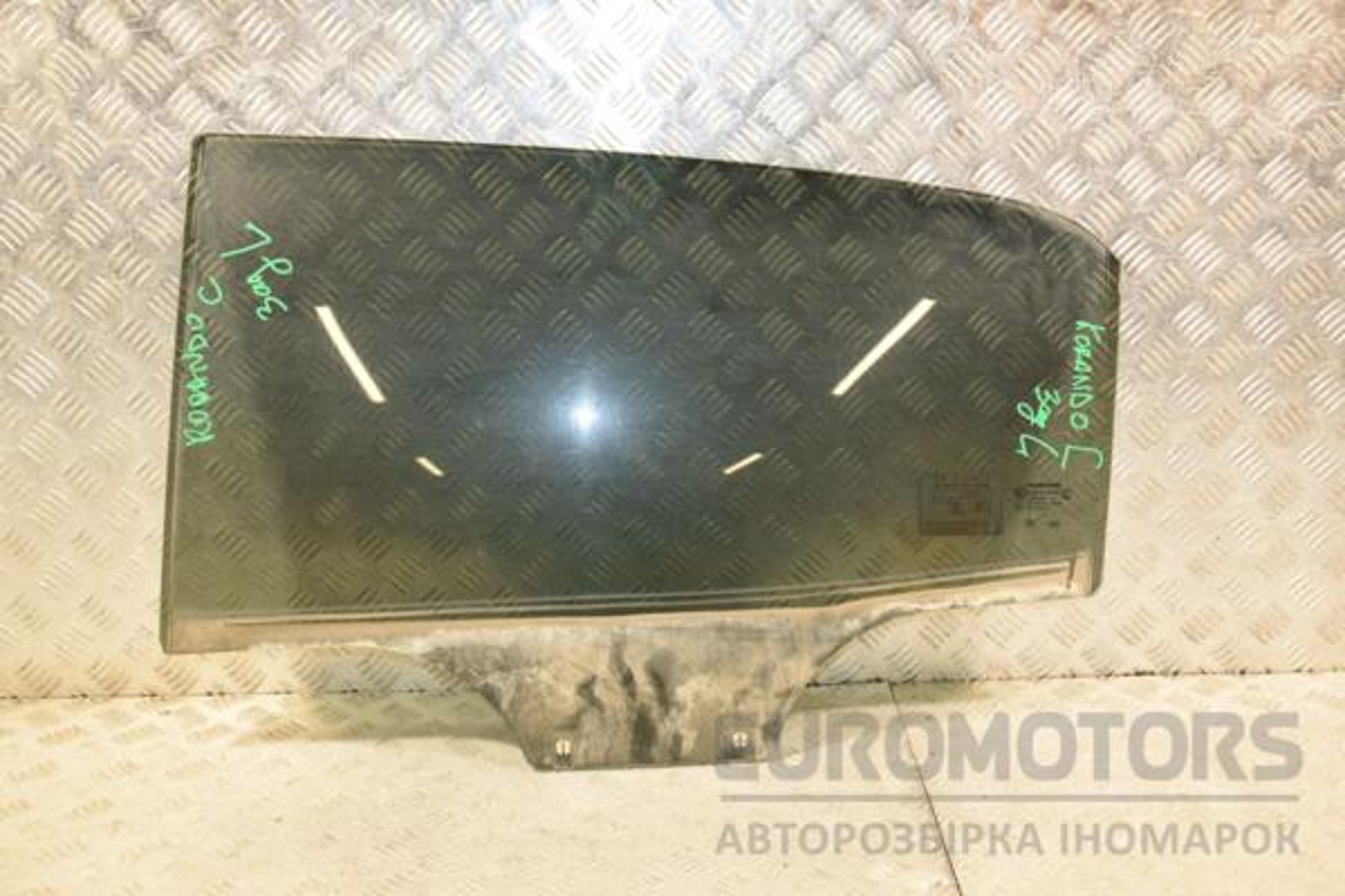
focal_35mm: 42
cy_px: 448
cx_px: 672
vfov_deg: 31.9
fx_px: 1569
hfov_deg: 46.4
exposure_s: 1/125
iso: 800
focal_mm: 28
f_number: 5
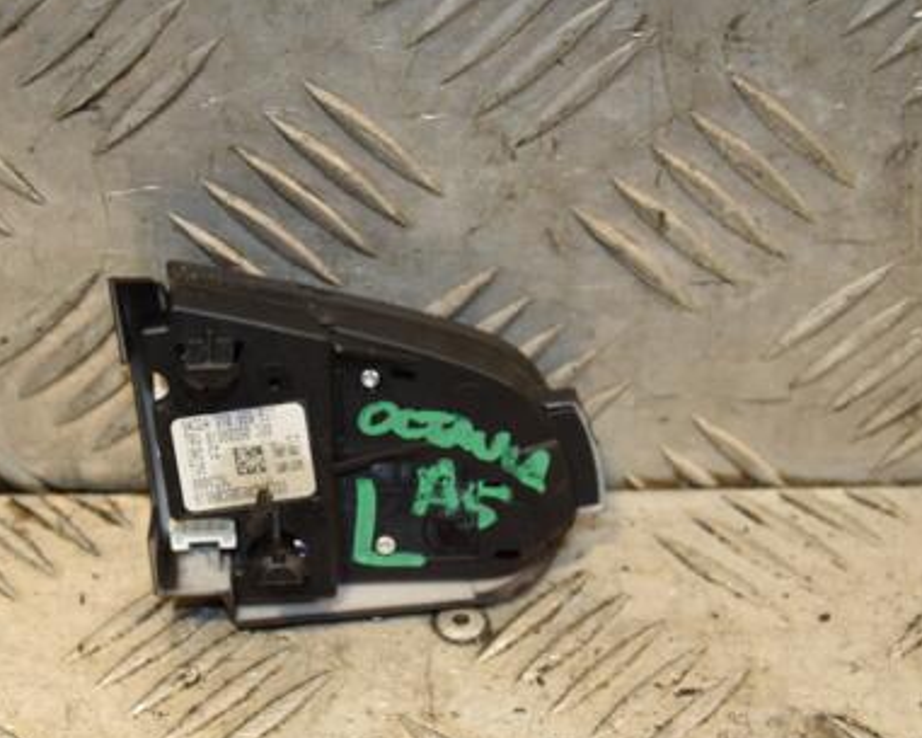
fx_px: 2538
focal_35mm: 93
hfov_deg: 20.6
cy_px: 460
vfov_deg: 16.5
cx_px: 392
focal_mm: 42
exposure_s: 1/200
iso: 800
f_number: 6.3
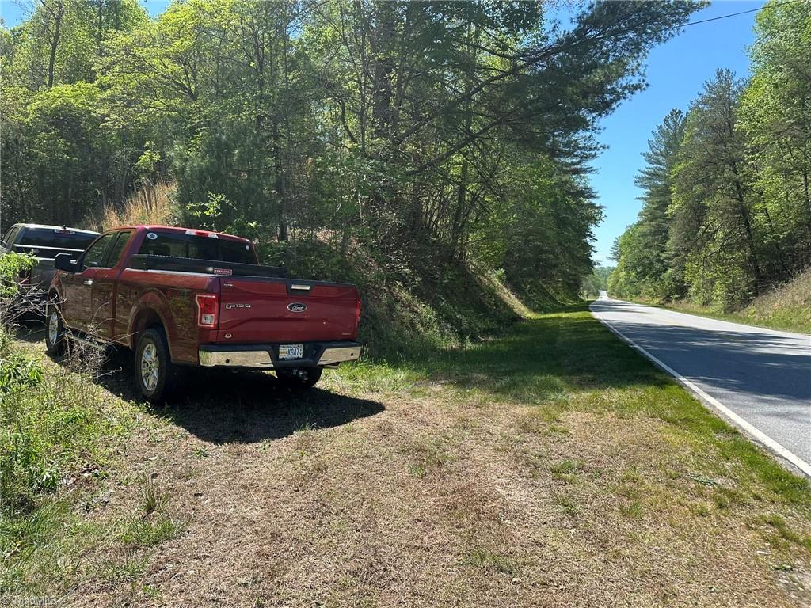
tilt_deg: -2.1
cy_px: 304
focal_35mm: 24
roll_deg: +0.2
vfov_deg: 56.8
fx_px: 562
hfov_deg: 71.6
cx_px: 406
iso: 80
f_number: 1.78
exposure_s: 1/2028
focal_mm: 6.86
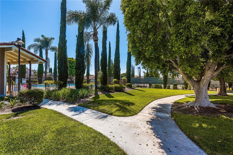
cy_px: 78
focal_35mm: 17
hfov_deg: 93.3
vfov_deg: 70.5
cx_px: 116
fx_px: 110
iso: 100
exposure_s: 1/160
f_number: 9
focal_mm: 17
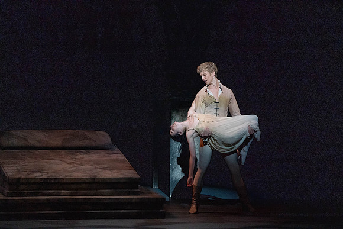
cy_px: 114
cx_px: 172
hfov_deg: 5.5
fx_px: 3555
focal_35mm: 373
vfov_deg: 3.7
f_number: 5.6
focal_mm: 373
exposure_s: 1/200
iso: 8000
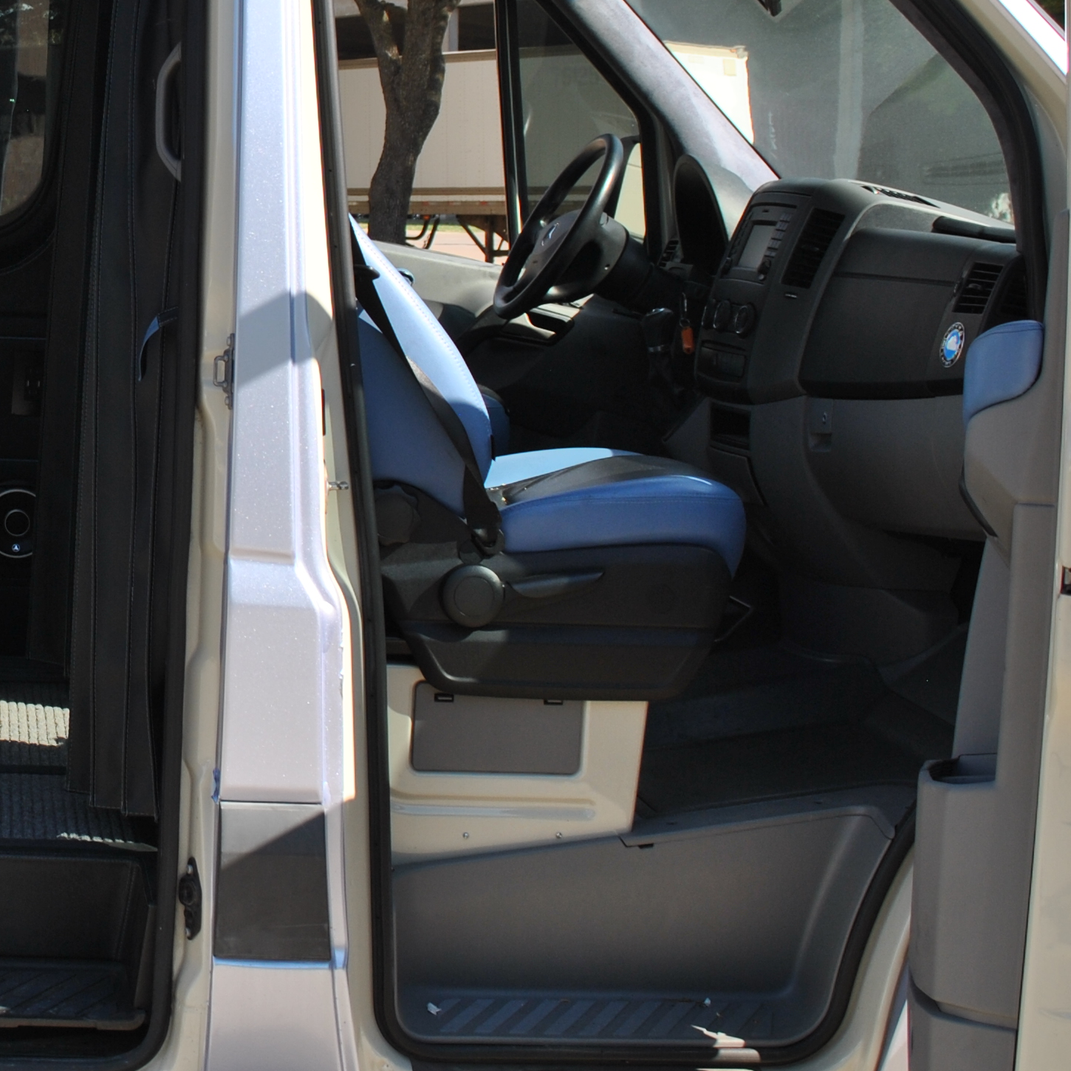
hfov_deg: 22.2
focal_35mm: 75
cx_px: 18
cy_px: 301
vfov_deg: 22.9
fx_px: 2625
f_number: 5.6
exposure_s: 1/320
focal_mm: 22
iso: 100
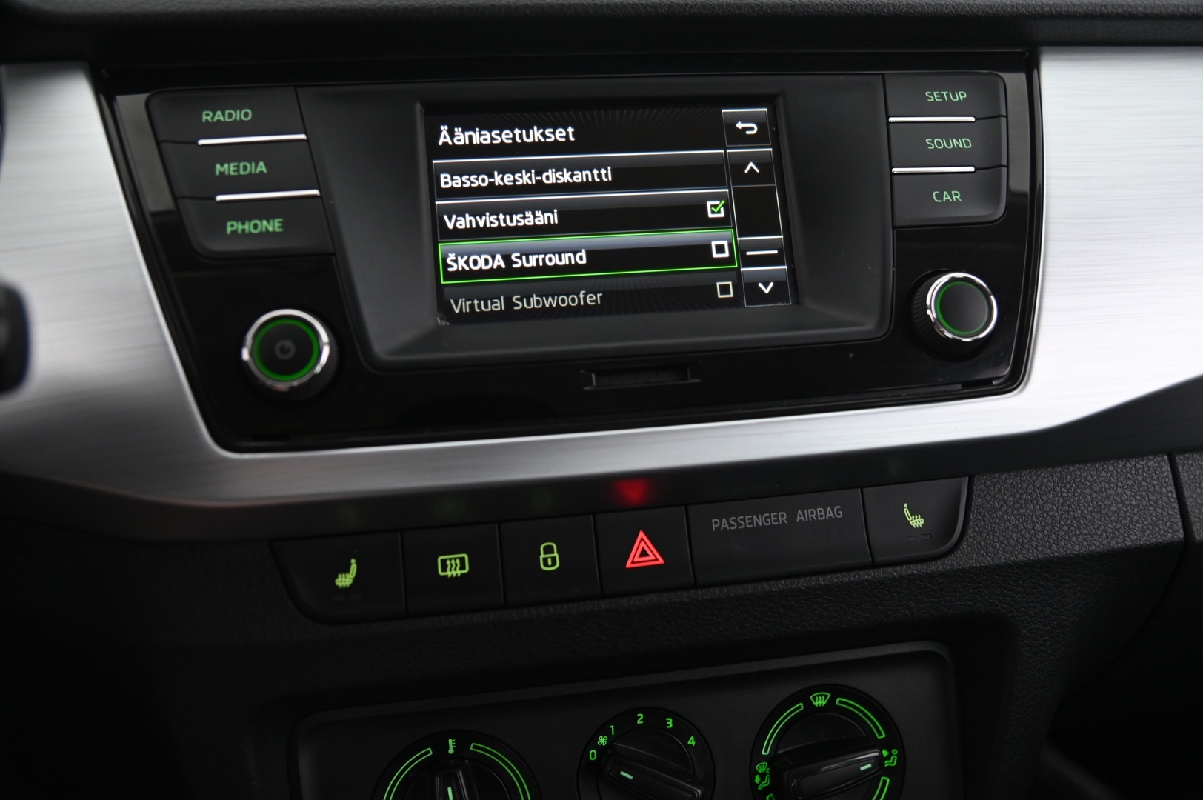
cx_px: 602
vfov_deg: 41.1
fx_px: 1068
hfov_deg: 58.8
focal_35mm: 32
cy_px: 400
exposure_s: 1/20
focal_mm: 32
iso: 2000
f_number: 4
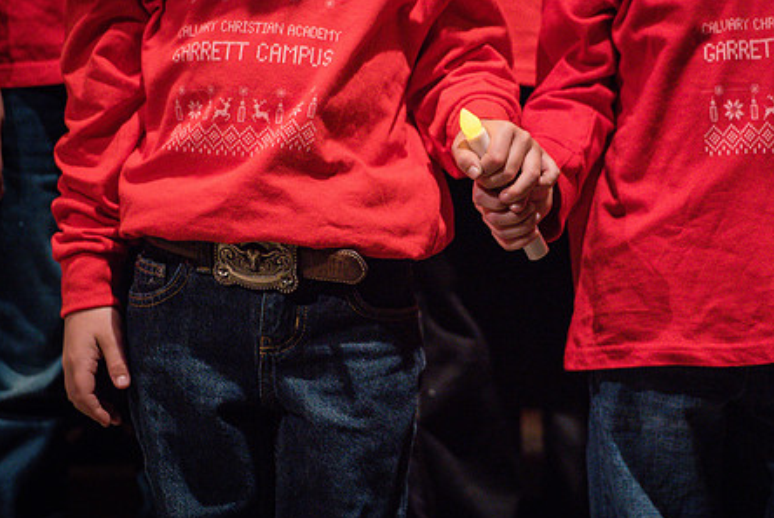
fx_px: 5617
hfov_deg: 7.9
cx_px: 495
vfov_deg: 5.3
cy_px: 224
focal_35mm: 261
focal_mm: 200
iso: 1600
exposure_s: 1/100
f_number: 2.8
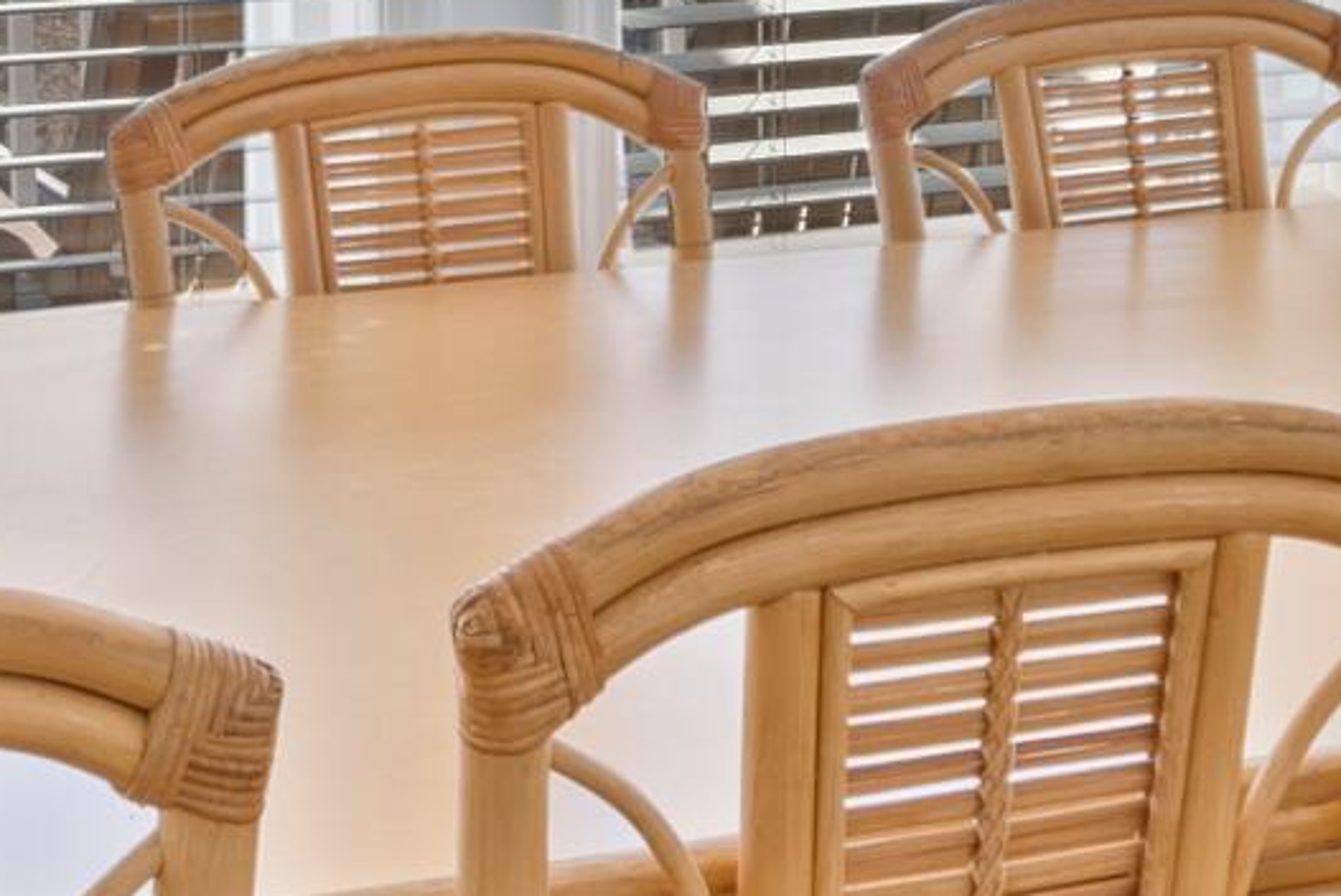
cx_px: 545
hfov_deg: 22.3
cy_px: -341
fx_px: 3391
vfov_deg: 14.3
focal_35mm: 91
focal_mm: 11
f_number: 4.8
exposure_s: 1/15
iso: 100
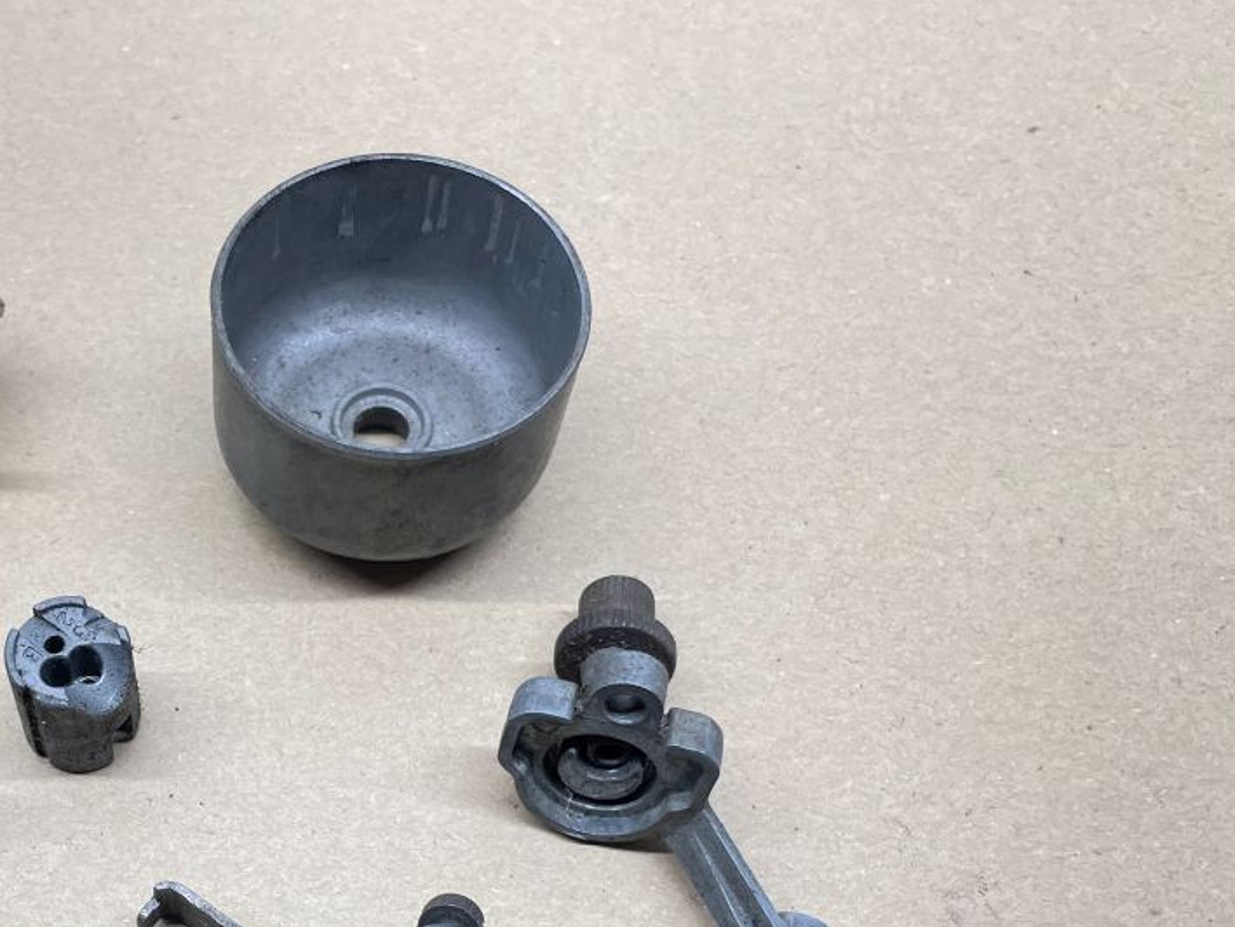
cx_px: 237
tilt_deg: -65.1
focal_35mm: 44
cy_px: 758
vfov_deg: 31.9
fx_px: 1570
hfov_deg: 41.0
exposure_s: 1/100
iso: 80
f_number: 1.6
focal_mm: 4.2
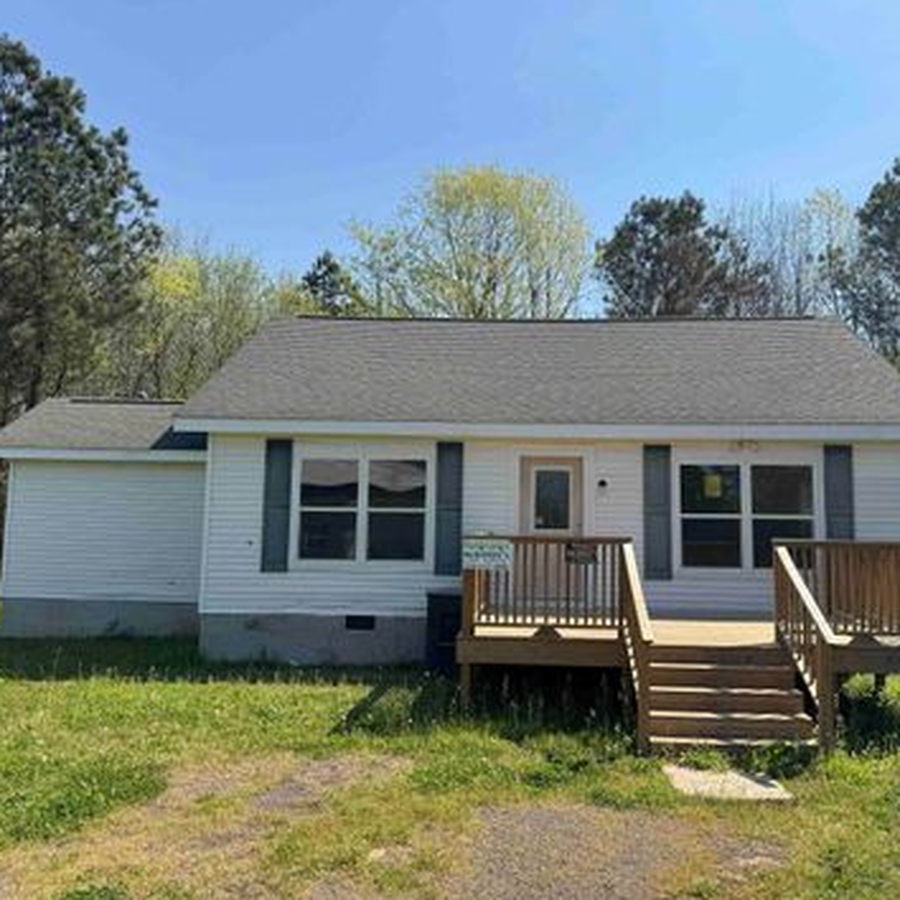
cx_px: 498
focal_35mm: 30
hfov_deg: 53.9
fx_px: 882
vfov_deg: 54.0
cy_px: 451
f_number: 1.78
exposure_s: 1/4608
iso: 80
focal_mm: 6.76
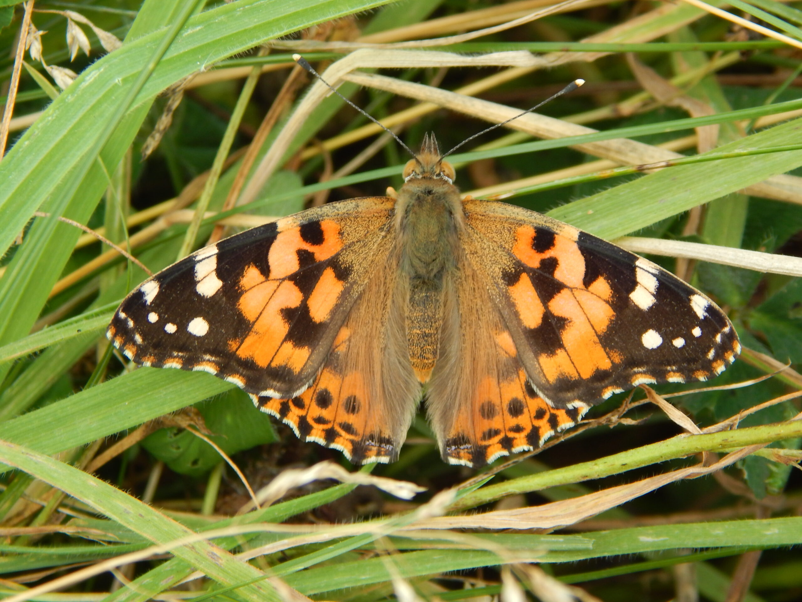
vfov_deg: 11.2
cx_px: 401
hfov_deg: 14.9
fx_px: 3058
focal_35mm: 132
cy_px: 301
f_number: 4.8
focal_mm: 23.4
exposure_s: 1/125
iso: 125
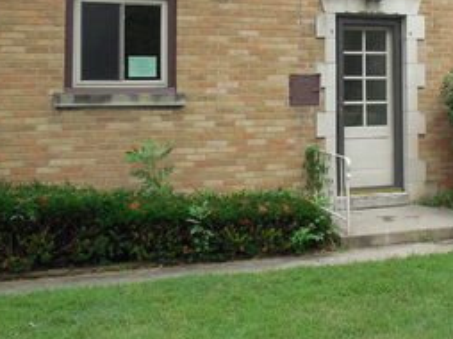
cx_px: 405
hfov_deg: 29.5
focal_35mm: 63
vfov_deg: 22.8
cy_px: 54
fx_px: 824
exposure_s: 1/320
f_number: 3.3
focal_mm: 4.5
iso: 125
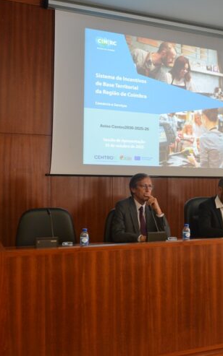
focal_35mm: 45
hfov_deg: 28.0
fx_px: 438
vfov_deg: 44.4
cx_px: 177
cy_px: 178
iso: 2500
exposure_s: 1/100
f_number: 5
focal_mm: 29
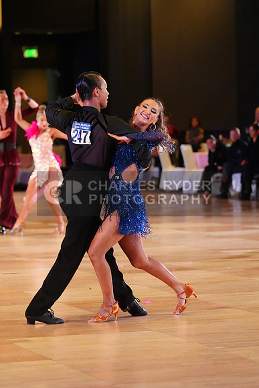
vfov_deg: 13.9
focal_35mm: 148
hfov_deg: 9.3
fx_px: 1596
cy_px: 194
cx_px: 130
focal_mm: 148
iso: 3200
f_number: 4
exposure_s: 1/400
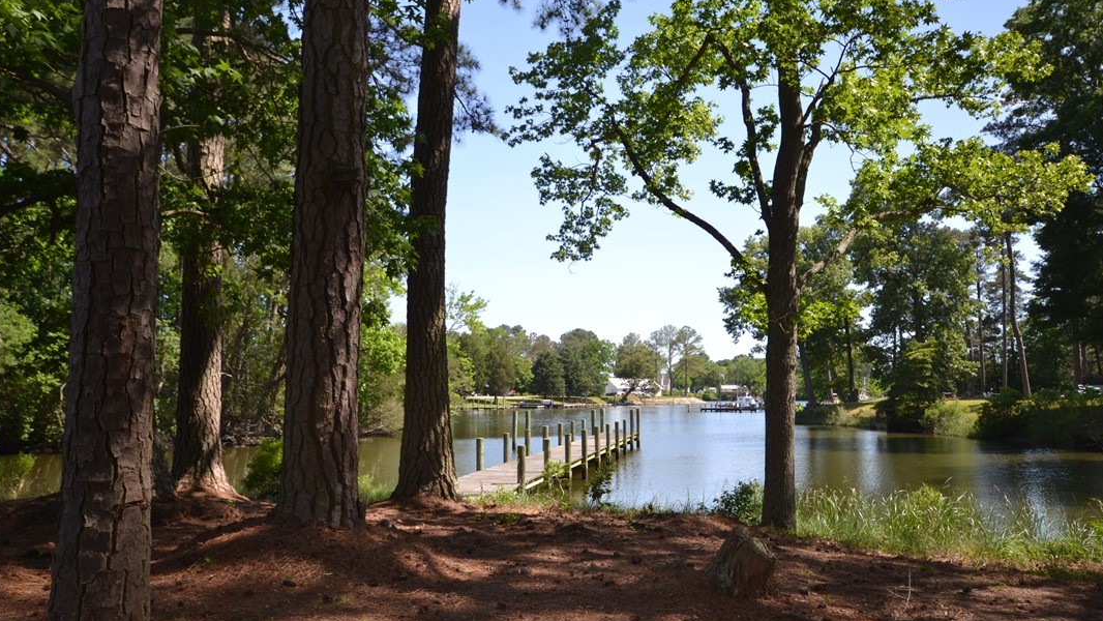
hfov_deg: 61.0
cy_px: 288
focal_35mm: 32
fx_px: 936
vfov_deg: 36.7
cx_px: 555
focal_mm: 20
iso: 100
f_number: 5.6
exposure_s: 1/200
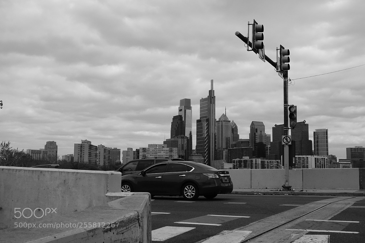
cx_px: 182
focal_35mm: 40
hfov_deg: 48.5
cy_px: 122
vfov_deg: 33.4
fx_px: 405
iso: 1000
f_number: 5.6
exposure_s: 1/5000
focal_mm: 14.65
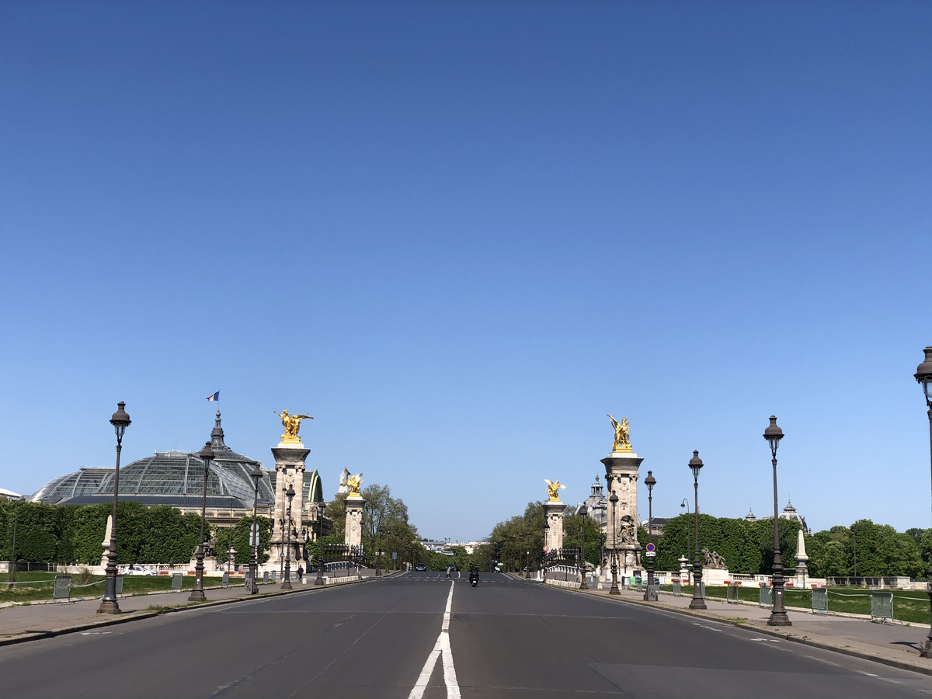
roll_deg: -0.1
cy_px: 350
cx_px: 466
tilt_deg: +9.0
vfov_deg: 28.0
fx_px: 1400
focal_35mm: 52
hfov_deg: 36.8
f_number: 2.4
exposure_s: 1/1548
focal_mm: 6
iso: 16
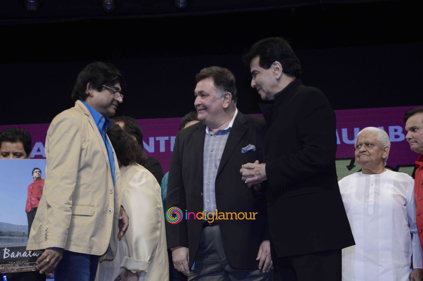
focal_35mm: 93
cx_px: 212
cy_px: 140
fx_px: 1092
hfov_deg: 21.9
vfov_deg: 14.7
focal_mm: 62
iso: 800
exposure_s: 1/160
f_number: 6.3
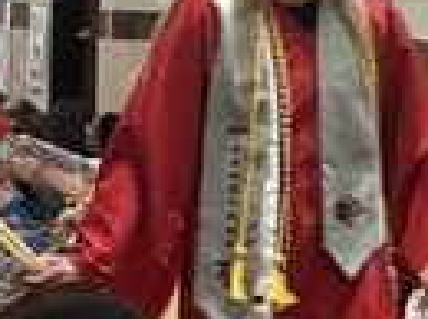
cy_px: 164
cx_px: 642
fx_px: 2530
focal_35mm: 205
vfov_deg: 7.2
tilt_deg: -4.1
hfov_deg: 9.4
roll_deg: -1.6
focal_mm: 5.96
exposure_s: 1/60
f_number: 1.6
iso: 250
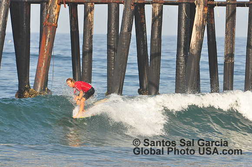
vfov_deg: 1.7
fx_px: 5767
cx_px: 126
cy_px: 84
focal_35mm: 825
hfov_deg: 2.5
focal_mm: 550
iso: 1250
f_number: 10
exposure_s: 1/1250
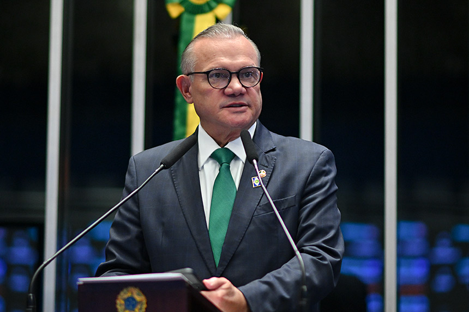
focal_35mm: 127
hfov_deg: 16.1
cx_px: 234
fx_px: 1654
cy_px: 156
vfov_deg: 10.8
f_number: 1.4
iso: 1250
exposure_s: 1/320
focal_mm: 85
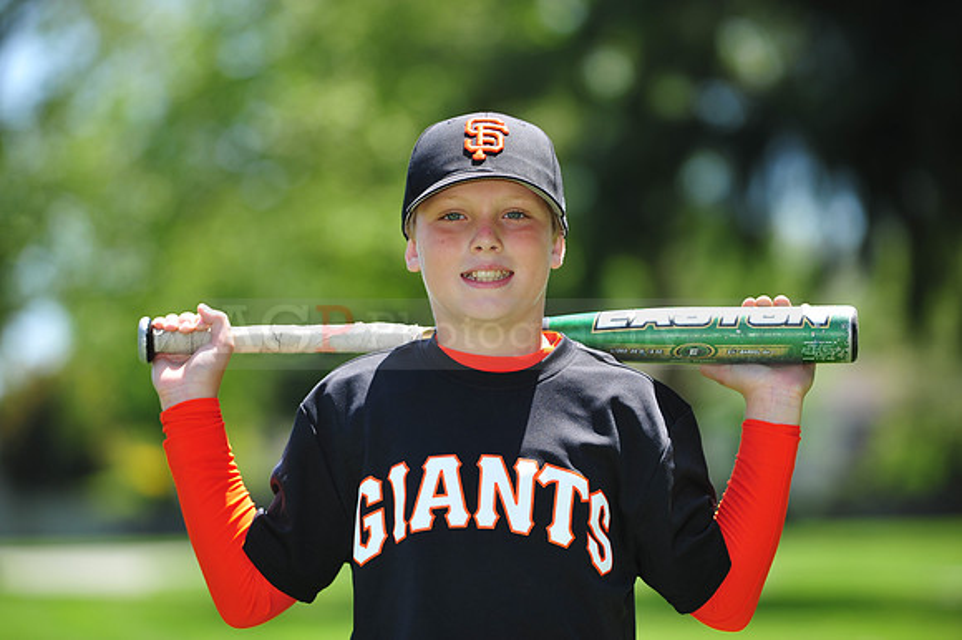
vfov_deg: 6.9
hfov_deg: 10.3
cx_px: 481
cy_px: 320
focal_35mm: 200
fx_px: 5341
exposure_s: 1/640
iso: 200
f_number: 4.5
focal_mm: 200
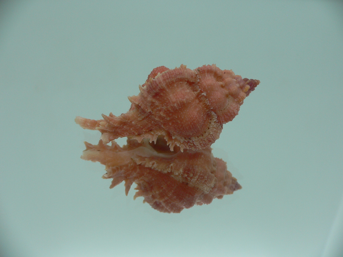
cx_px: 172
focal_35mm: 35
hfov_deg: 52.6
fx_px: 347
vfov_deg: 40.7
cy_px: 128
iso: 80
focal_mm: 4.6
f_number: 2.8
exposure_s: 1/60
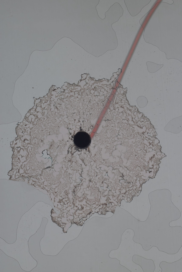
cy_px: 136
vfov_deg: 15.2
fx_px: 1022
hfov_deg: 10.2
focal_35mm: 135
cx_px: 91
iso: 100
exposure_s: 1/10
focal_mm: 90
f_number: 10
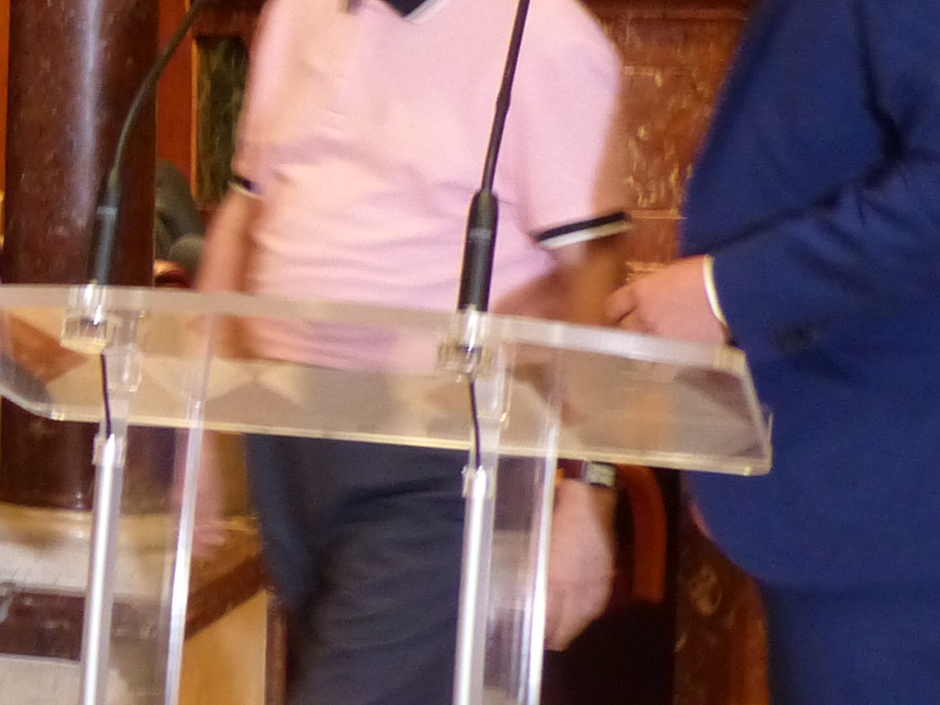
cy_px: 72
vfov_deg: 8.6
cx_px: -590
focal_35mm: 173
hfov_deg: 10.9
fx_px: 4698
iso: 400
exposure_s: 1/20
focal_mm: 8.7
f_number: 2.8
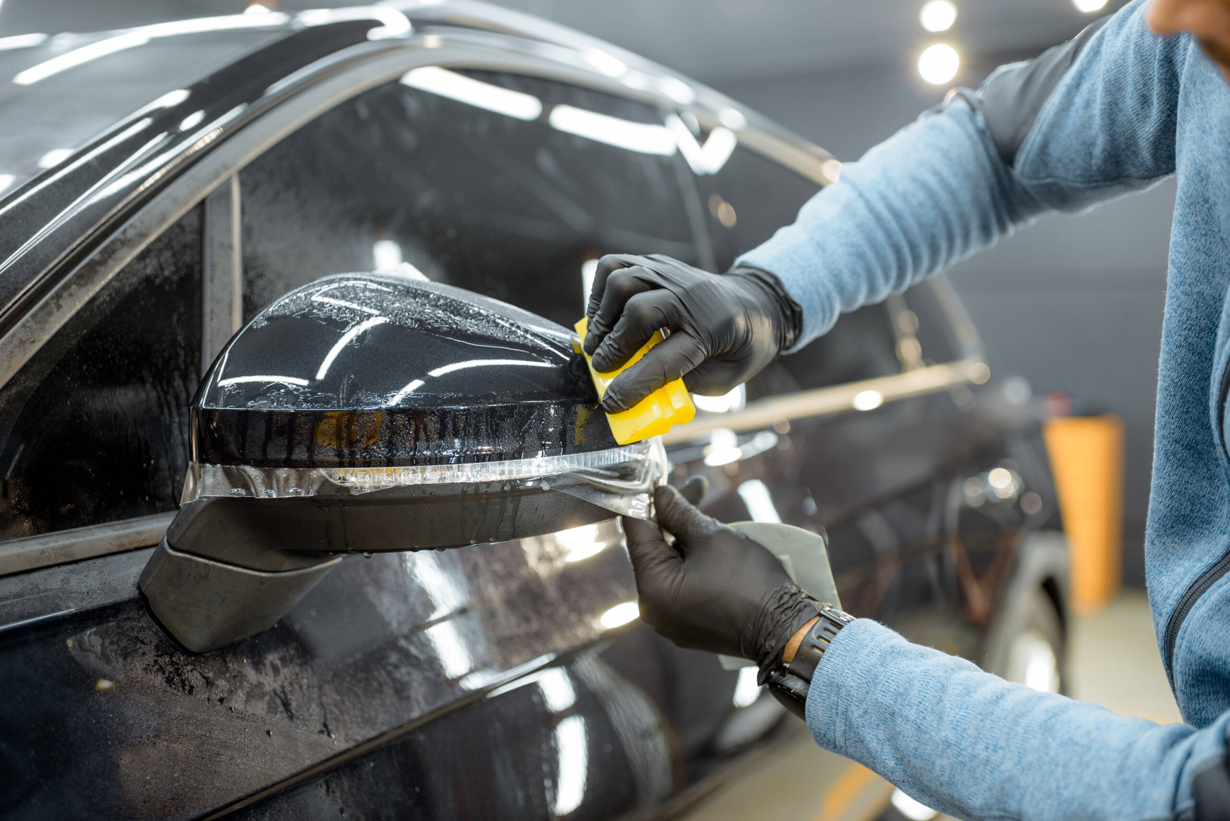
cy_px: 410
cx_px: 615
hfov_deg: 54.4
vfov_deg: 37.9
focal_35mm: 35
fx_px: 1196
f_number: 2.2
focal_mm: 35
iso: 640
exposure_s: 1/160
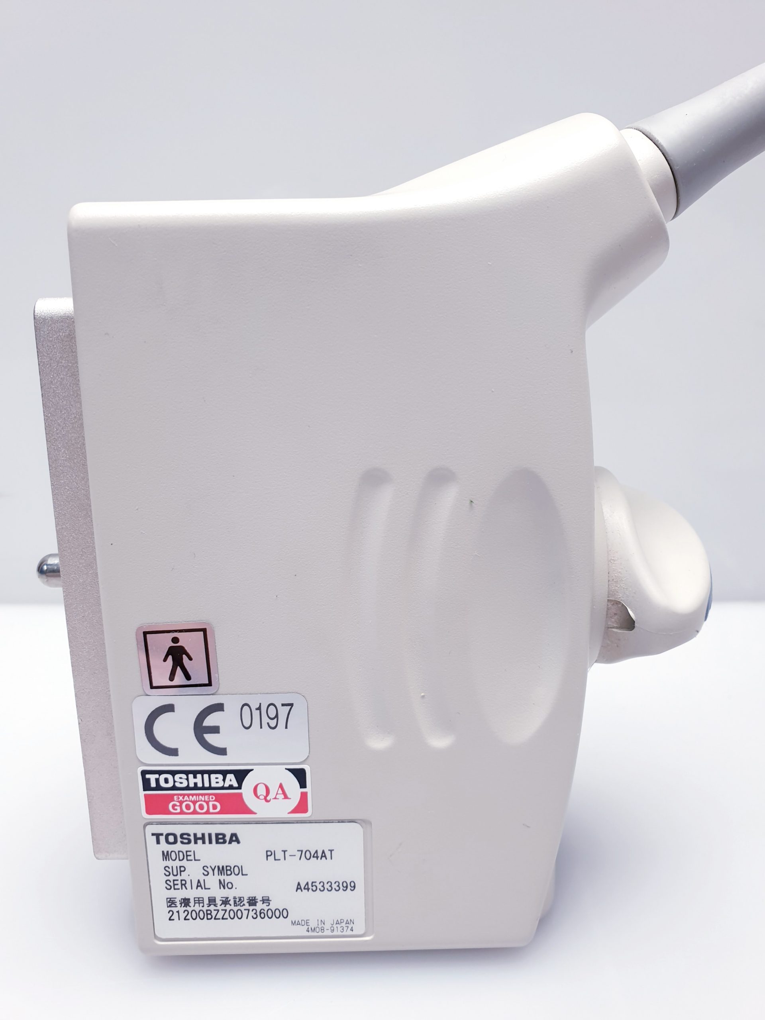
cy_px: 510
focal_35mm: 26
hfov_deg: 53.1
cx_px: 382
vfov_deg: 67.3
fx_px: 766
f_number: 2.4
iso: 80
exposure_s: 1/100
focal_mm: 4.3
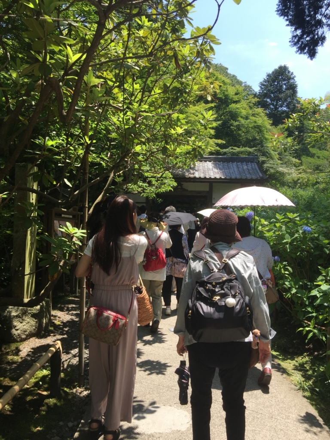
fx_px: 369
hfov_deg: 48.2
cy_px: 220
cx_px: 165
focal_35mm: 29
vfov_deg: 61.7
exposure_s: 1/824
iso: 32
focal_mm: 4.15
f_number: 2.2
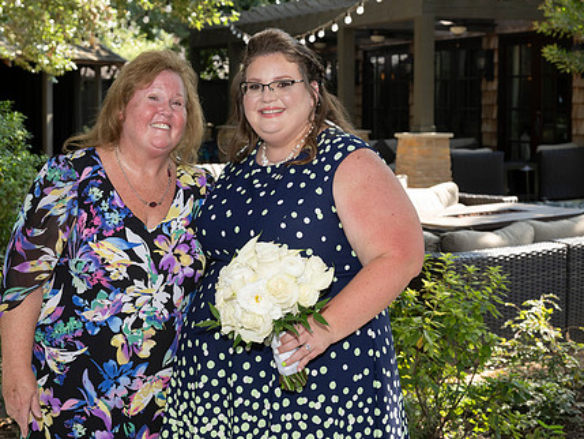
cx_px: 242
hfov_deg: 29.8
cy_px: 192
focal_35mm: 65
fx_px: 1097
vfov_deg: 22.6
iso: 400
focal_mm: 50
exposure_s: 1/160
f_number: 6.3
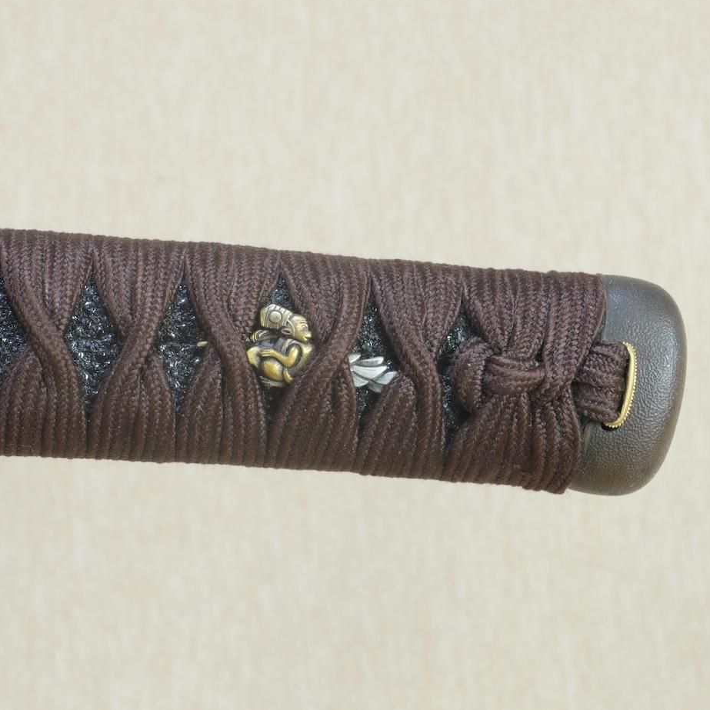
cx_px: 242
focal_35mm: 112
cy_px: 353
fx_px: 2599
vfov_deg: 15.6
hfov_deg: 15.5
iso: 400
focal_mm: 58
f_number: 11
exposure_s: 1/1.6
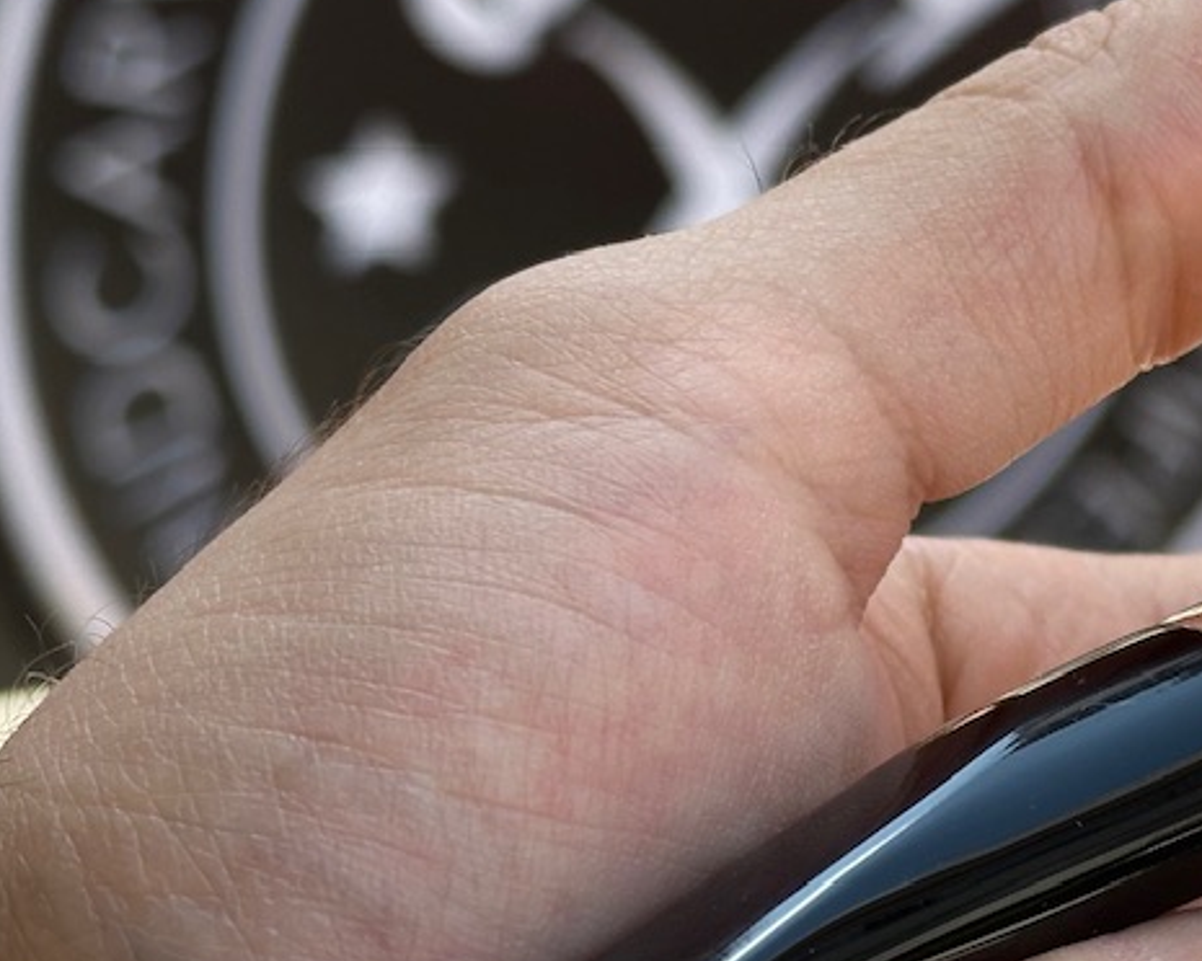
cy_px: 664
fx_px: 4589
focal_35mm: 129
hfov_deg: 14.8
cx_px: 1068
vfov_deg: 11.9
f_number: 1.78
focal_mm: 6.86
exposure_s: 1/756
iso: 64
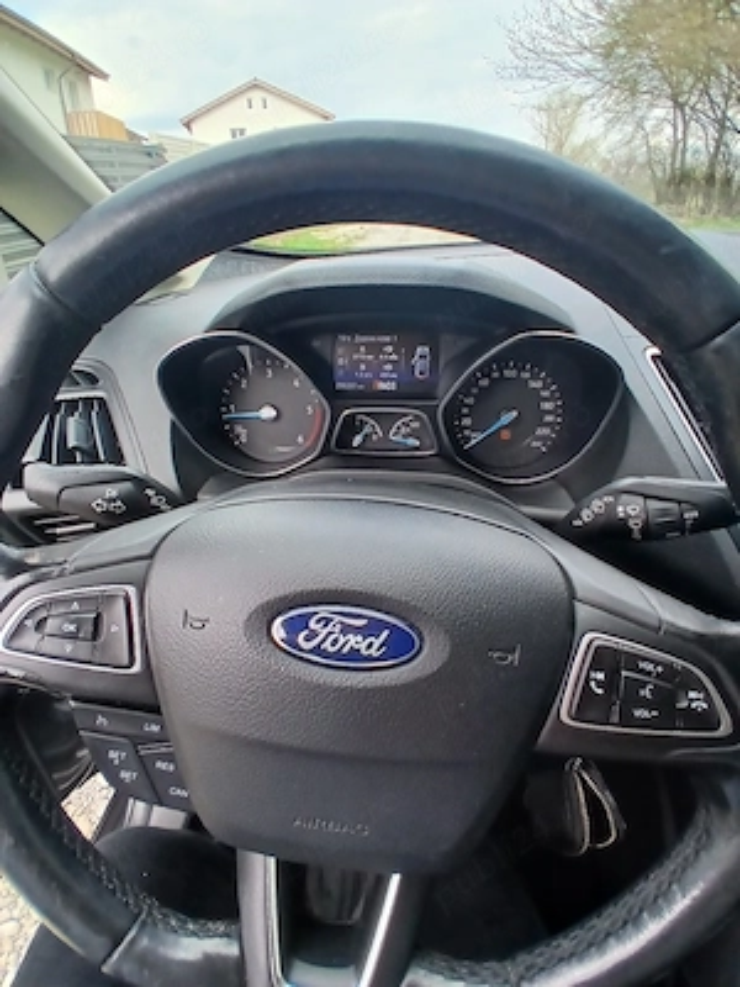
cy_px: 494
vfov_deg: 91.0
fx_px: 485
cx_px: 370
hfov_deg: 74.7
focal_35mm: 17
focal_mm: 1.4
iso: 50
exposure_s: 1/109
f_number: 2.2
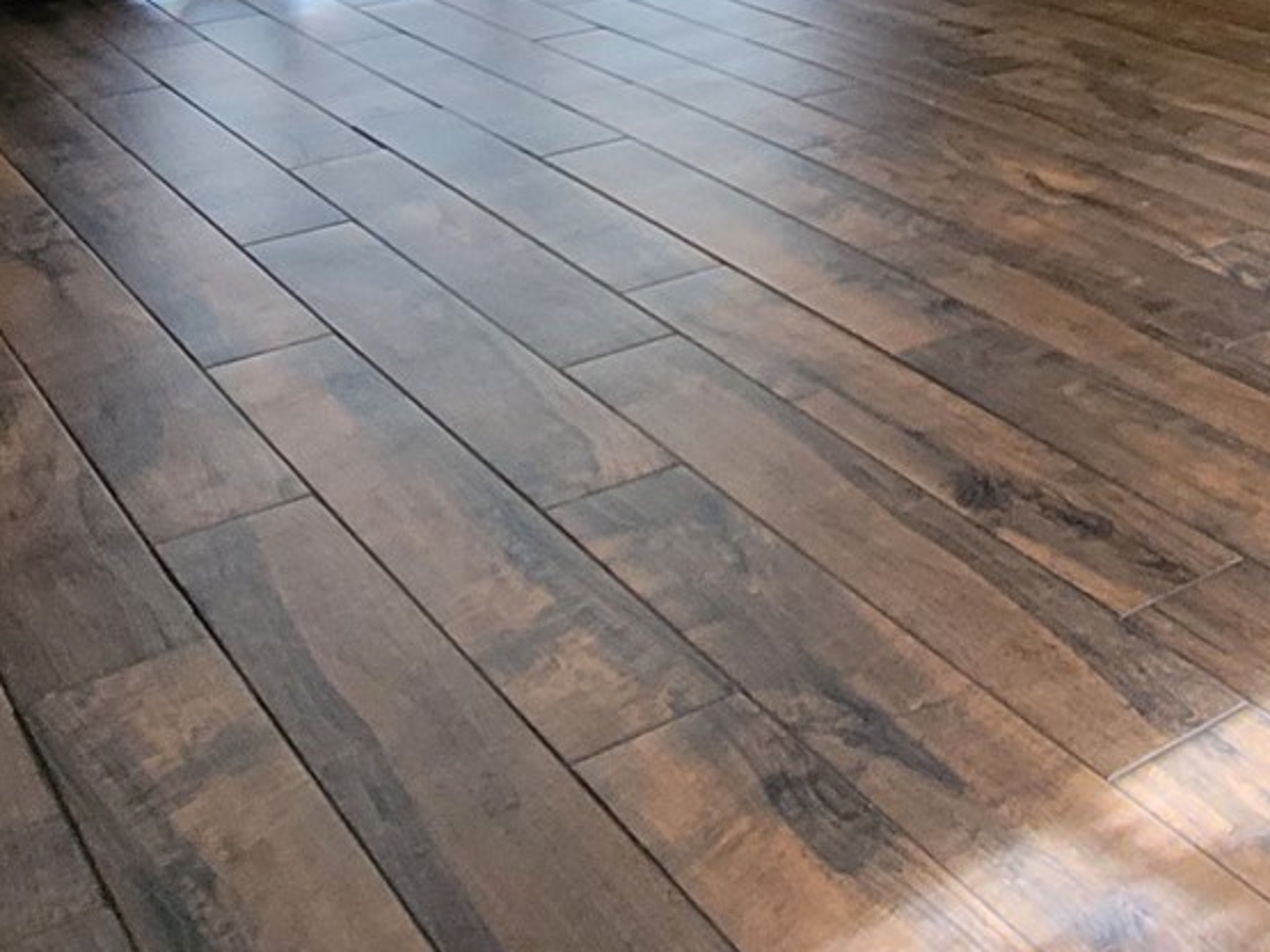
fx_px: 1761
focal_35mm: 48
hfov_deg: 38.2
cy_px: -416
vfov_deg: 24.5
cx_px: 1021
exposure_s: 1/40
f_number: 2.2
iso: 320
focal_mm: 2.2
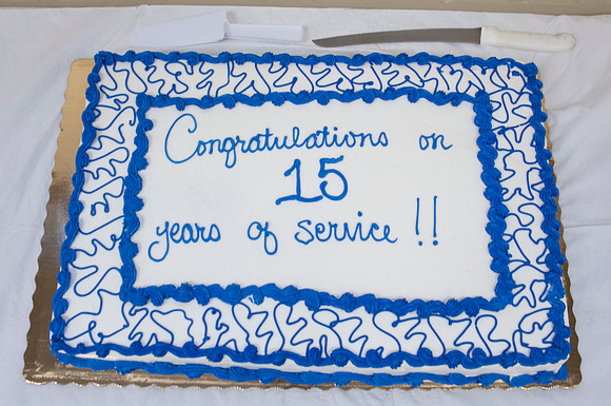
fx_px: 610
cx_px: 306
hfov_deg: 53.2
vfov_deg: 36.8
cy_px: 203
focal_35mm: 36
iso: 400
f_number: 5.6
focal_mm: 24
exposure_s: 1/60
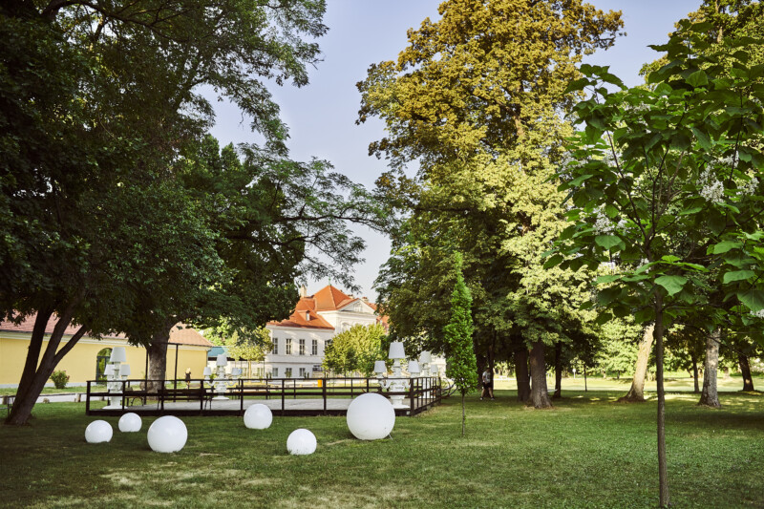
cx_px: 382
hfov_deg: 54.4
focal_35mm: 35
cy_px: 254
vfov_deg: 37.8
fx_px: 743
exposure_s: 1/2000
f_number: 2.2
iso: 100
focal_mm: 35
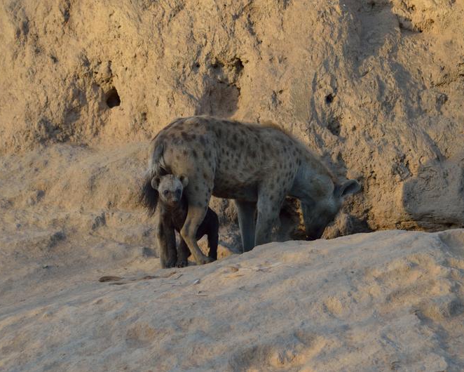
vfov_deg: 8.3
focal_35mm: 187
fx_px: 2569
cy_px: 186
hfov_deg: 10.3
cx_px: 261
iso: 400
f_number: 5.6
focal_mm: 110
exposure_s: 1/500
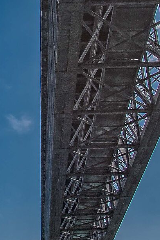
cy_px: 30
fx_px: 521
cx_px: -9
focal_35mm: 78
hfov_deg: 17.0
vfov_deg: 25.3
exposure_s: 1/200
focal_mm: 20
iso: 250
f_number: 13
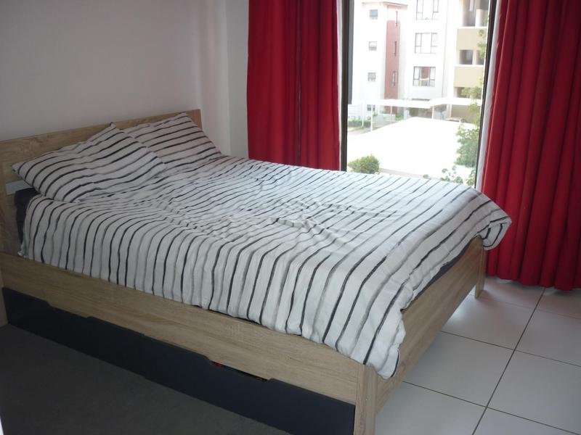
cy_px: 218
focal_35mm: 33
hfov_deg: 55.4
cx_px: 290
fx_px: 554
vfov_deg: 42.9
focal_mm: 5.5
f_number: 2.8
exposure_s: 1/80
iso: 100
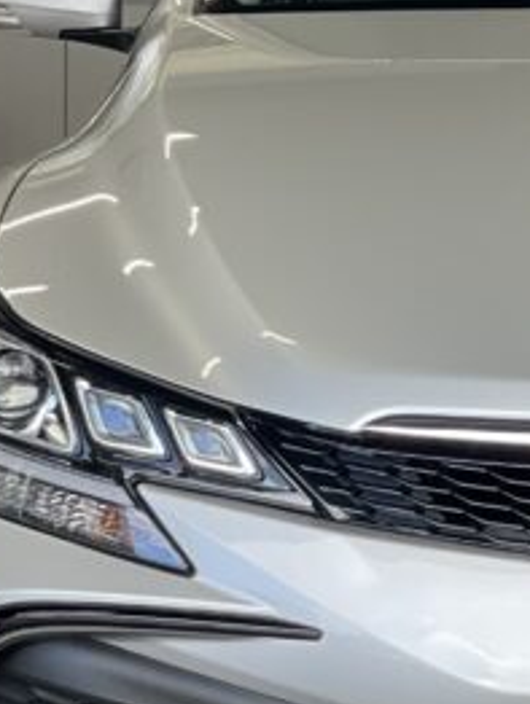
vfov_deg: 7.9
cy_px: -56
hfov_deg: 5.9
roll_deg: -0.2
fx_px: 5095
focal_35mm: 250
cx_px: 823
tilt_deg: +1.2
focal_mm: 7.5
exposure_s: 1/121
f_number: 2.2
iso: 50
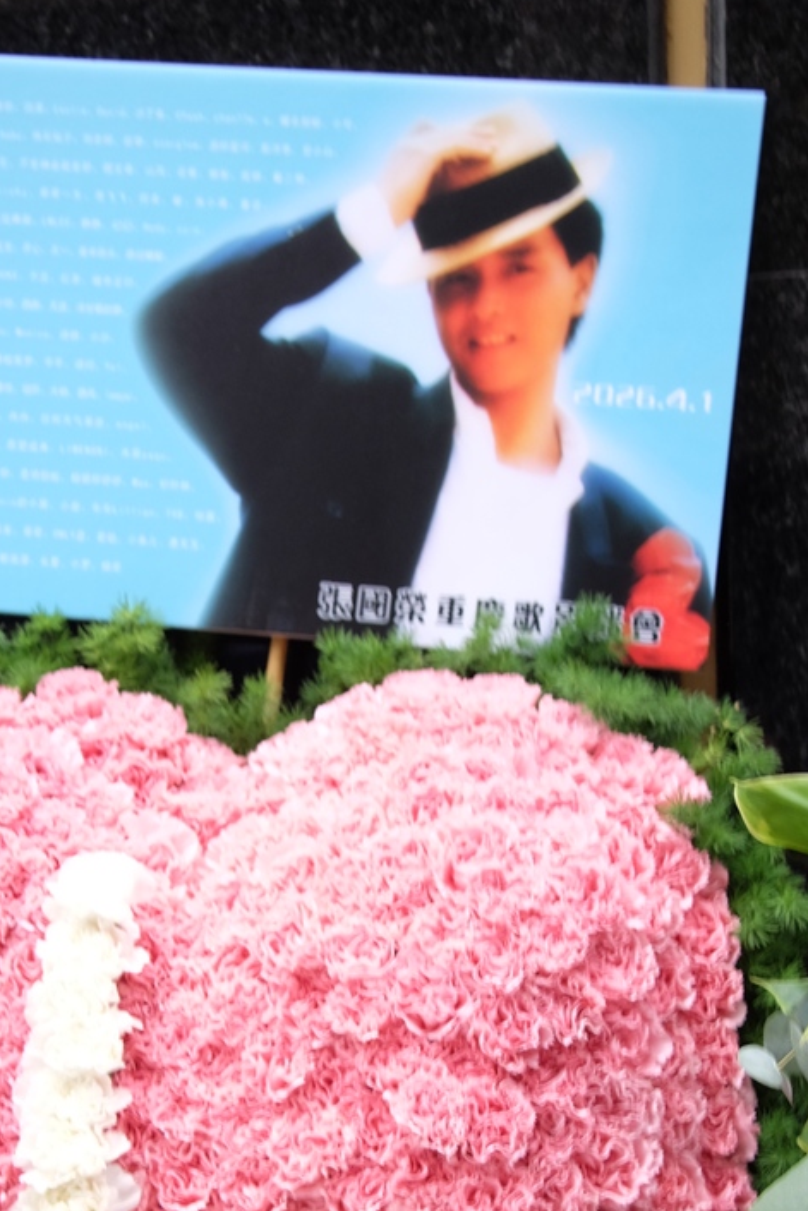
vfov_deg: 38.0
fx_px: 1716
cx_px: 286
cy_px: 887
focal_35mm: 51
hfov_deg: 26.4
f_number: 4.5
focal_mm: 20
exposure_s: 1/20
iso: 400
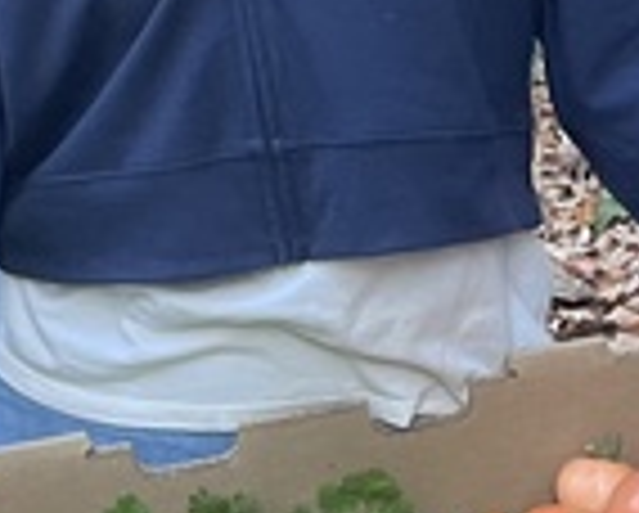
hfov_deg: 10.5
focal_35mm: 183
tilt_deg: -22.1
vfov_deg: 8.3
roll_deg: -0.6
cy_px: 752
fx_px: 3466
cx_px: 441
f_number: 1.6
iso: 64
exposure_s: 1/156
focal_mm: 5.1
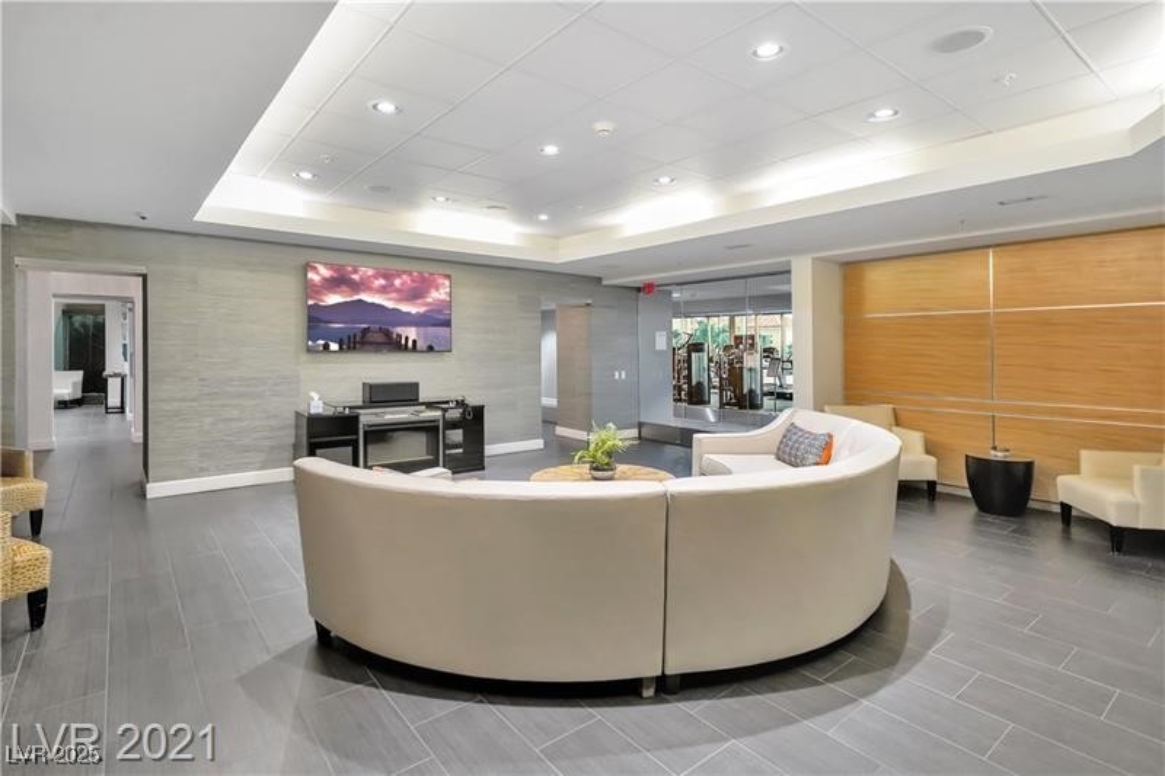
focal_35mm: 17
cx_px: 582
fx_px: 550
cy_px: 388
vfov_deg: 70.4
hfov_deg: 93.3
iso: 4000
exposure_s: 1/160
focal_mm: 17
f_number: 4
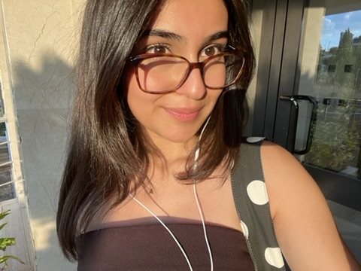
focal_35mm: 23
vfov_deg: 58.9
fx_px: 240
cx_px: 180
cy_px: 136
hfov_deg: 73.9
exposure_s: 1/122
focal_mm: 2.71
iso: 25
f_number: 2.2
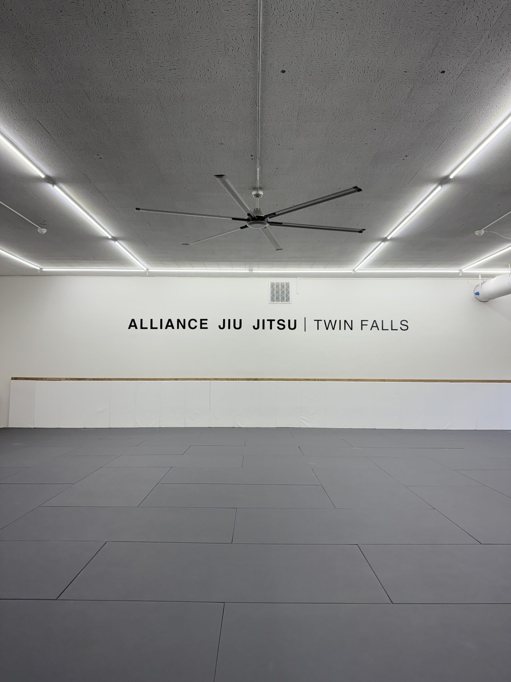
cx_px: 256
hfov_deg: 56.8
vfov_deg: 71.6
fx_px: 472
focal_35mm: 24
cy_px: 341
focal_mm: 6.76
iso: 64
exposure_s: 1/230
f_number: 1.78
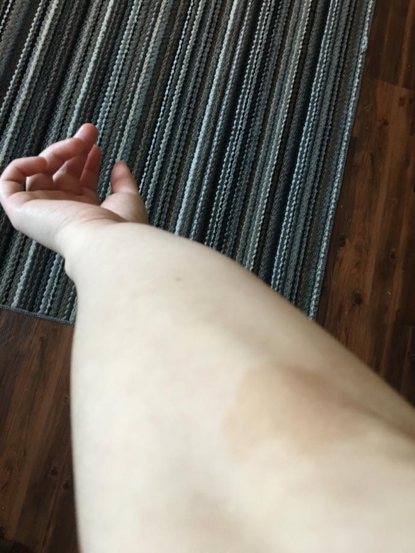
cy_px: 276
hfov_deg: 48.2
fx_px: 464
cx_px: 208
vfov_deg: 61.7
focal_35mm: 29
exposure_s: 1/17
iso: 200
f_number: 2.2
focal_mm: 4.15
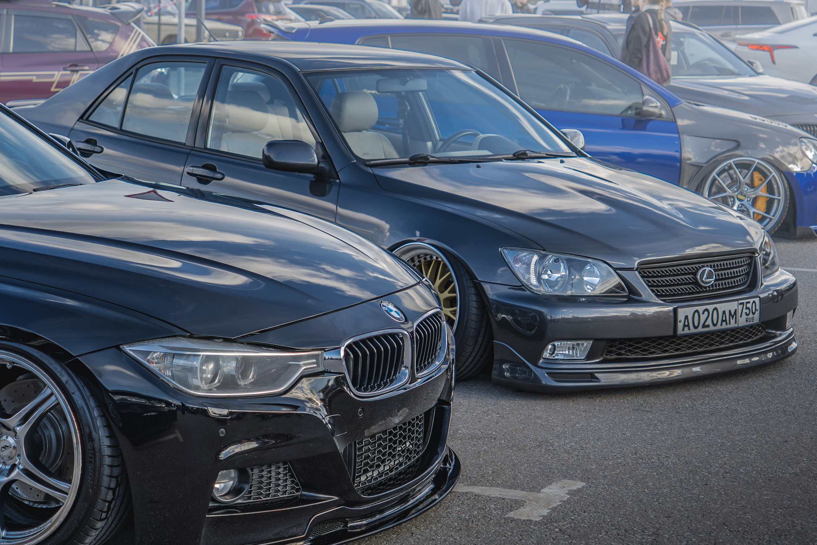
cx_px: 388
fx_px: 1861
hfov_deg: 24.8
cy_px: 276
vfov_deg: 16.7
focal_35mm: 82
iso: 100
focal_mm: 34.1
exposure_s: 1/400
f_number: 2.8
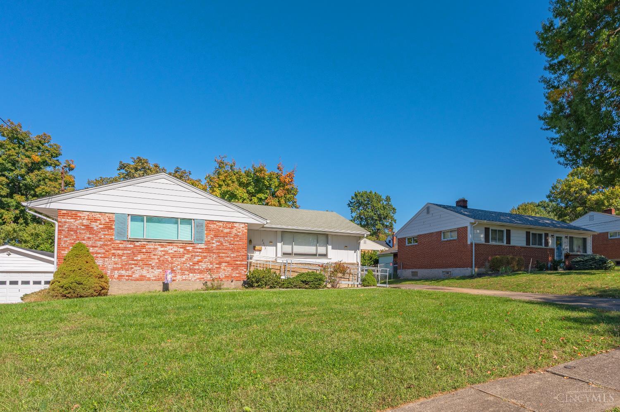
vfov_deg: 70.3
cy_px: 206
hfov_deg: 93.3
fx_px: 292
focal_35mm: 17
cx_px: 310
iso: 320
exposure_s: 1/8000
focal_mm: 17
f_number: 7.1
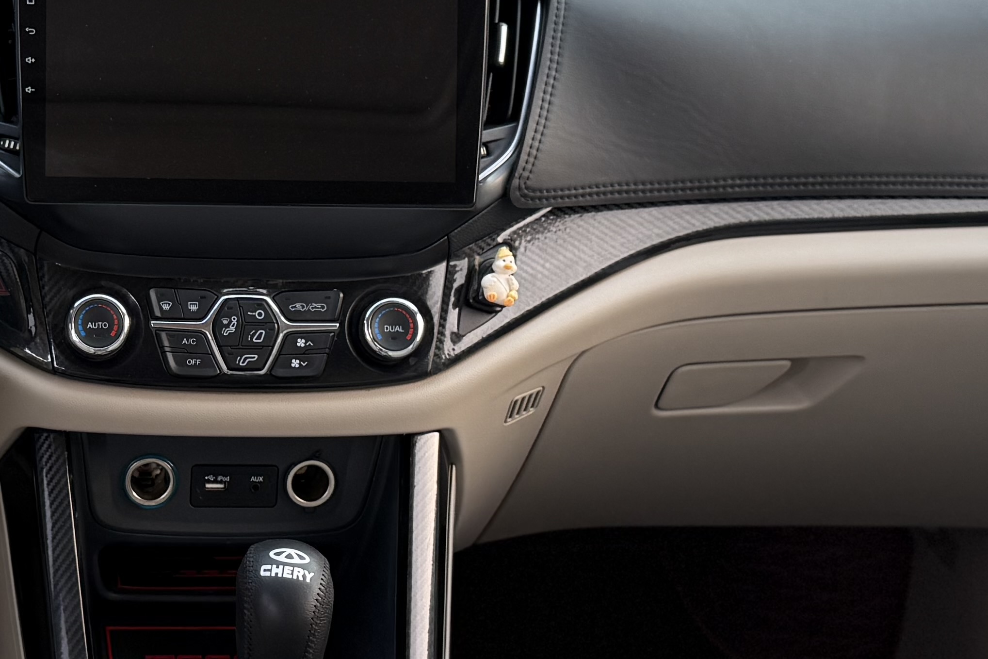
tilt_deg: -25.4
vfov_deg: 19.5
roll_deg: -4.2
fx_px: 1921
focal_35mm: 70
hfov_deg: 28.0
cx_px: 144
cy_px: 351
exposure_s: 1/121
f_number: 1.78
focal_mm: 6.76
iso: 125
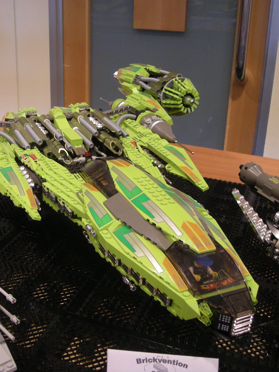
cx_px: 80
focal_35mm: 47
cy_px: 185
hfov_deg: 30.5
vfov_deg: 40.4
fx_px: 505
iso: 147
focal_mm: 5.7
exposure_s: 1/8
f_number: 2.8
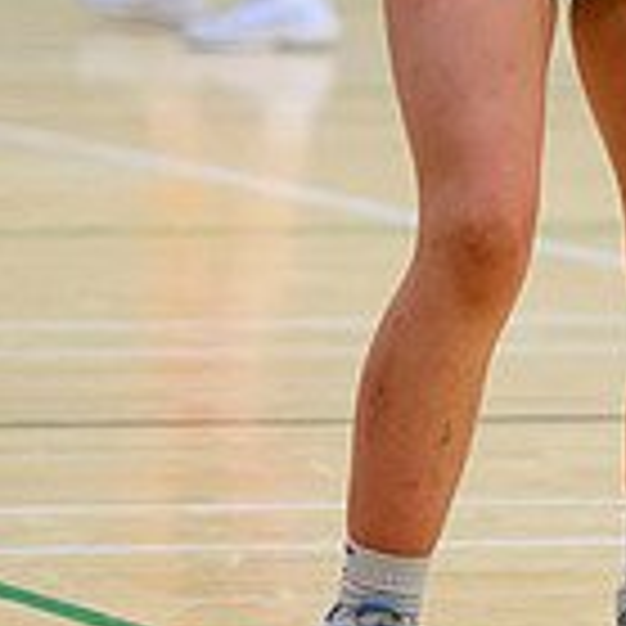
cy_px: -226
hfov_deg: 2.6
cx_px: 871
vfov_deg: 2.6
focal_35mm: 686
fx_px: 14035
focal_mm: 160
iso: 6400
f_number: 3.2
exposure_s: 1/1250
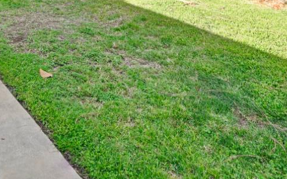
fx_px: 344
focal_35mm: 44
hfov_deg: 41.9
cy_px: -88
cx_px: 34
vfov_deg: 23.5
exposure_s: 1/125
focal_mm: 14
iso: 110
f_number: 5.6
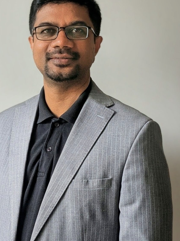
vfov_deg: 50.1
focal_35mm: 37
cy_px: 123
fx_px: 256
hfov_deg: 38.4
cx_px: 67
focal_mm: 4.38
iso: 166
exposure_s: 1/25
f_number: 1.73
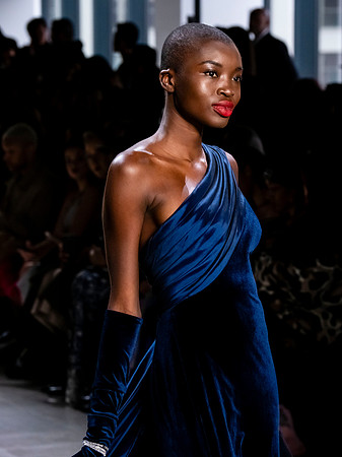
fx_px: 2637
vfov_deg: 9.9
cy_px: 228
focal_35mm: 200
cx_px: 171
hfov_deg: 7.4
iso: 1600
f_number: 5.6
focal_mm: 100
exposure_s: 1/250
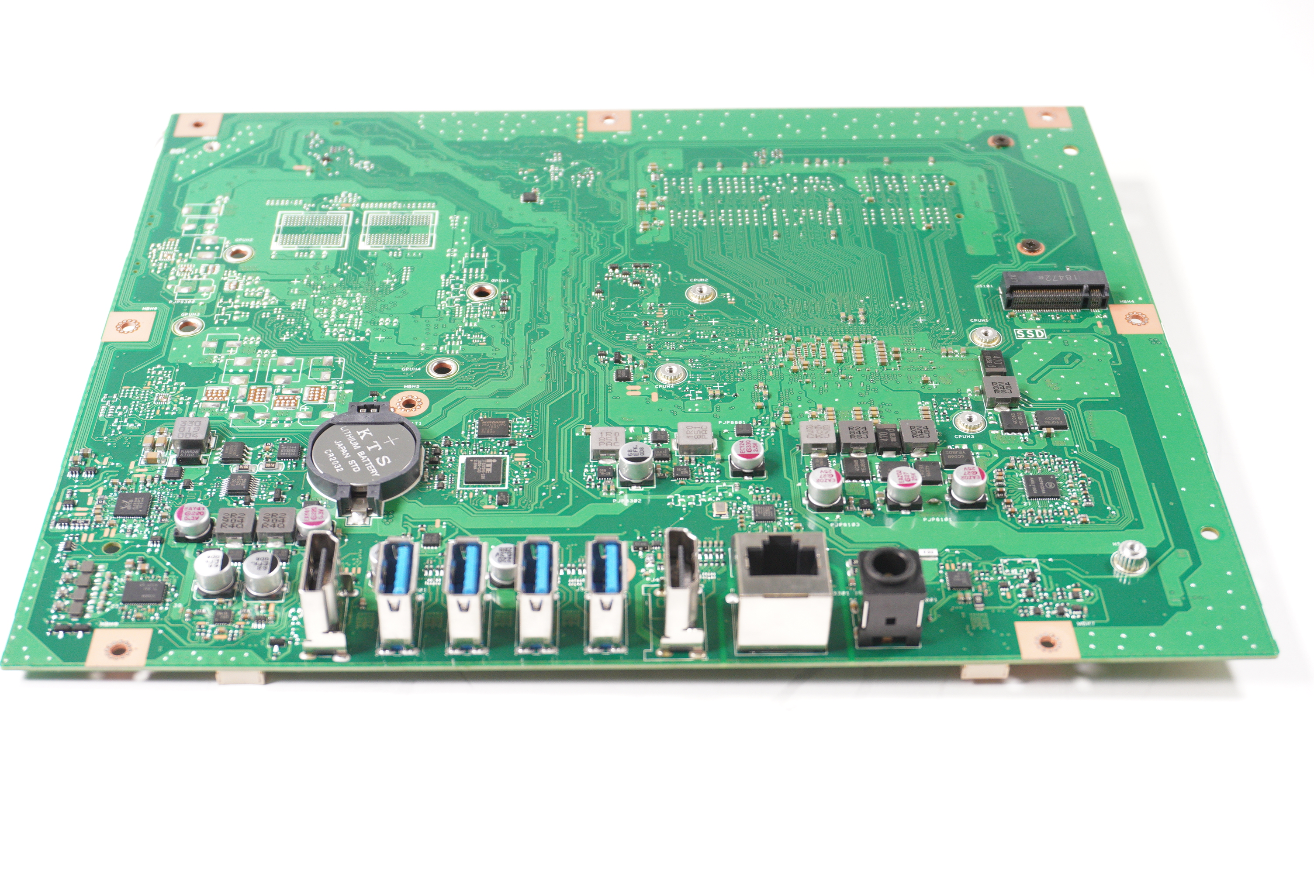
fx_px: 1805
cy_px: 436
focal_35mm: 50
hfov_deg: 40.0
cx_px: 657
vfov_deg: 27.2
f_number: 6.3
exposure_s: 1/160
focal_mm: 33
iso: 1000
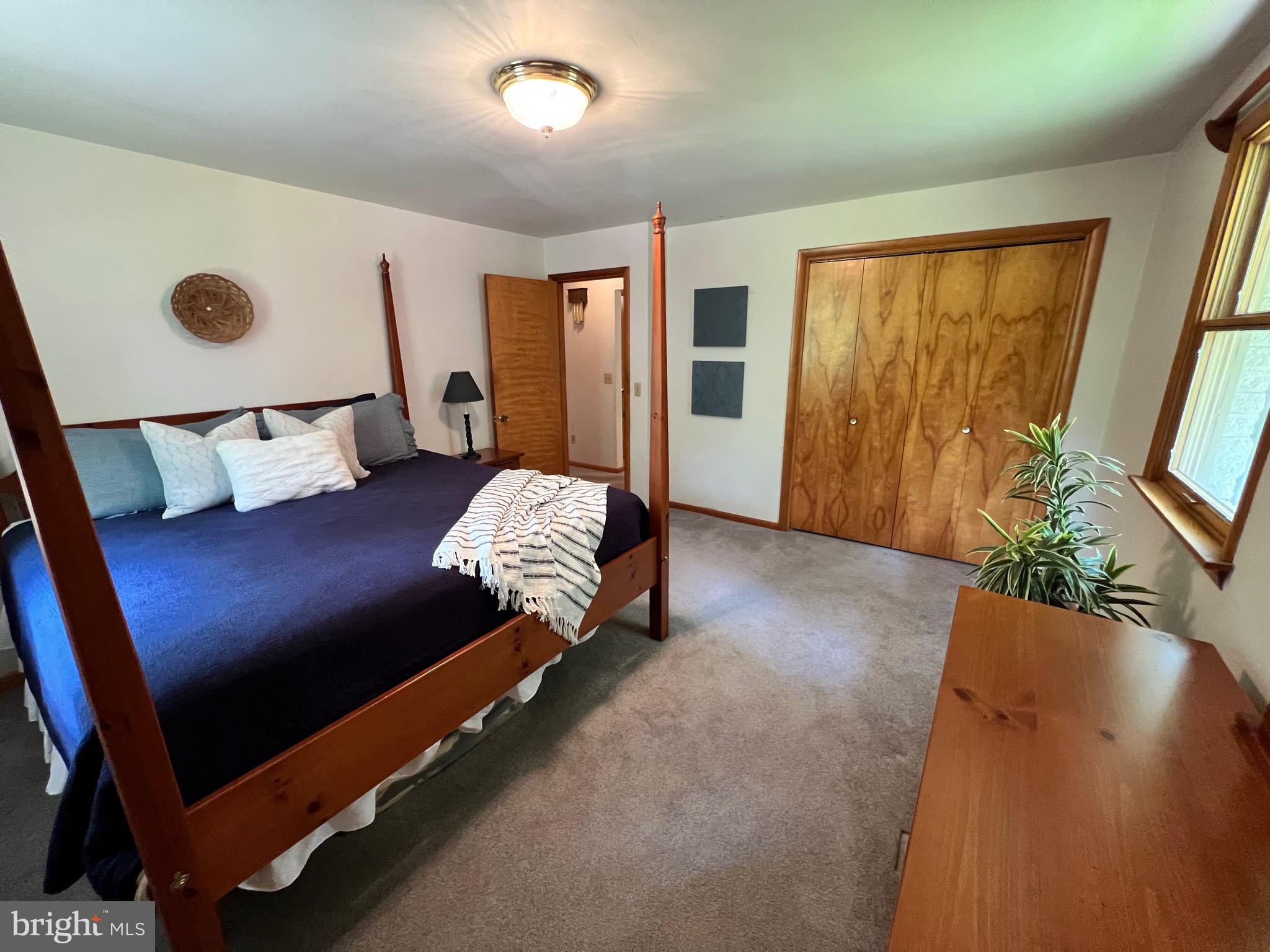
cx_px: 635
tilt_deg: -14.7
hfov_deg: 106.2
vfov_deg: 89.9
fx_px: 477
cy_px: 476
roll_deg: +0.5
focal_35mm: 13
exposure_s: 1/60
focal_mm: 1.57
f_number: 1.8
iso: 400
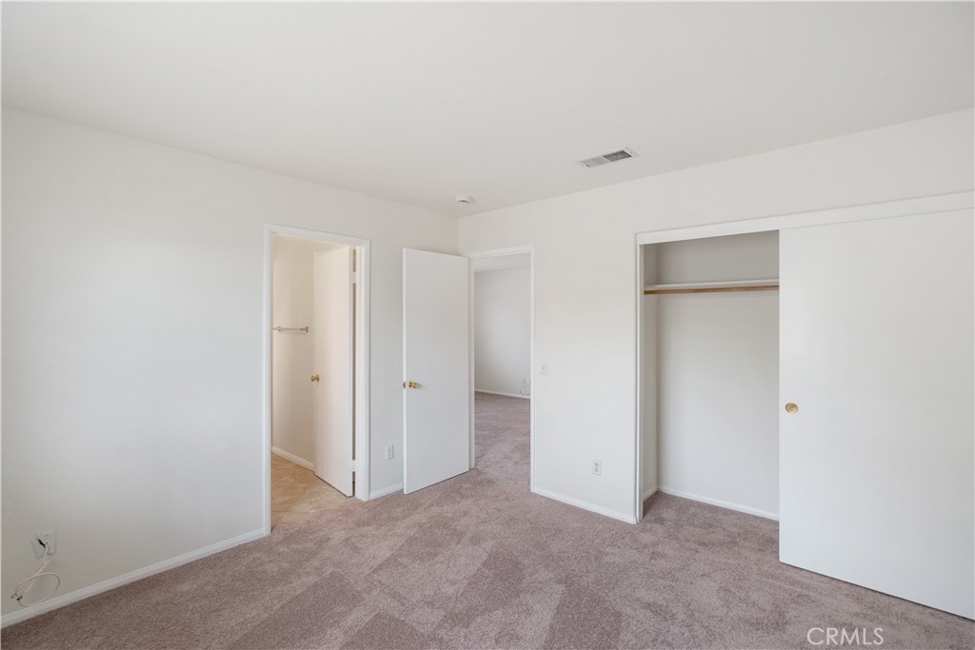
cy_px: 325
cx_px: 488
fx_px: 433
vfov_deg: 73.8
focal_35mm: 16
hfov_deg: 96.7
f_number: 5.6
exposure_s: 1/125
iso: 1250
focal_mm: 16
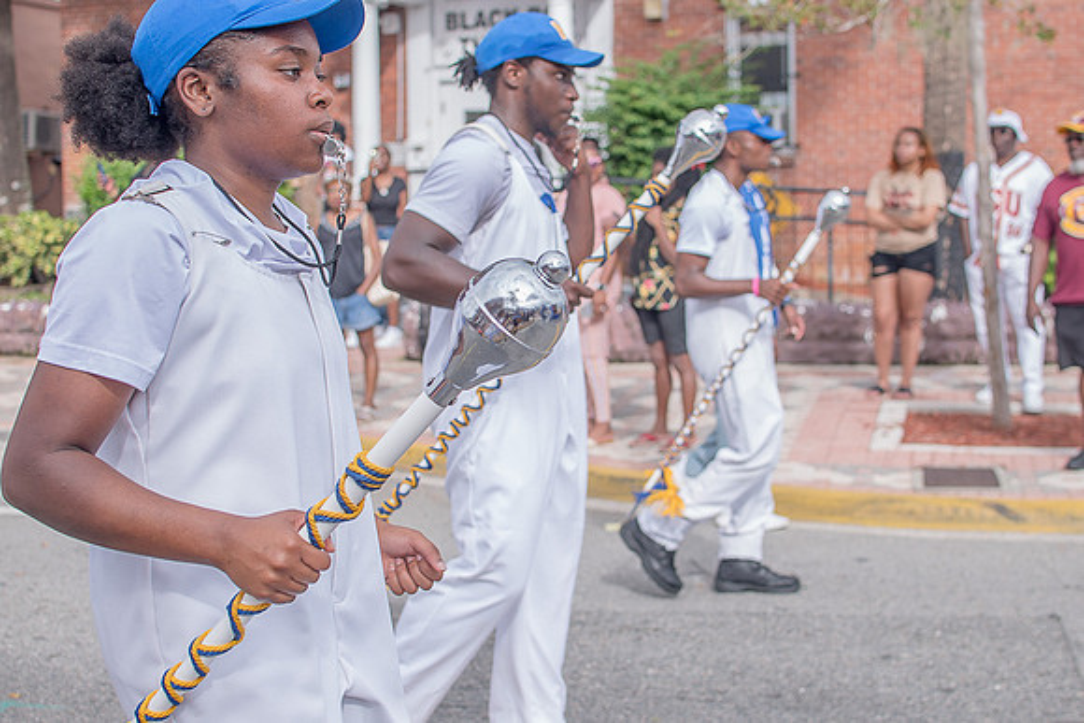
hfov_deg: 38.2
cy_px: 362
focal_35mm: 52
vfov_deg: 26.0
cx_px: 542
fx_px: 1566
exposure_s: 1/500
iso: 100
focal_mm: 35
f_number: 4
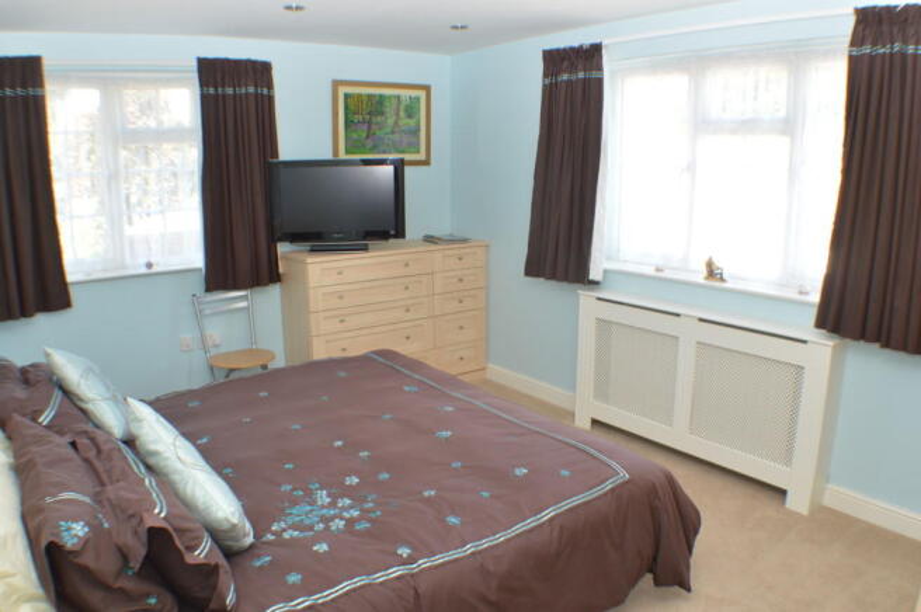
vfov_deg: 39.9
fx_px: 843
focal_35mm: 33
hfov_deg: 57.3
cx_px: 460
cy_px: 306
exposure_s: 1/10
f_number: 8
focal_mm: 22
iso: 200
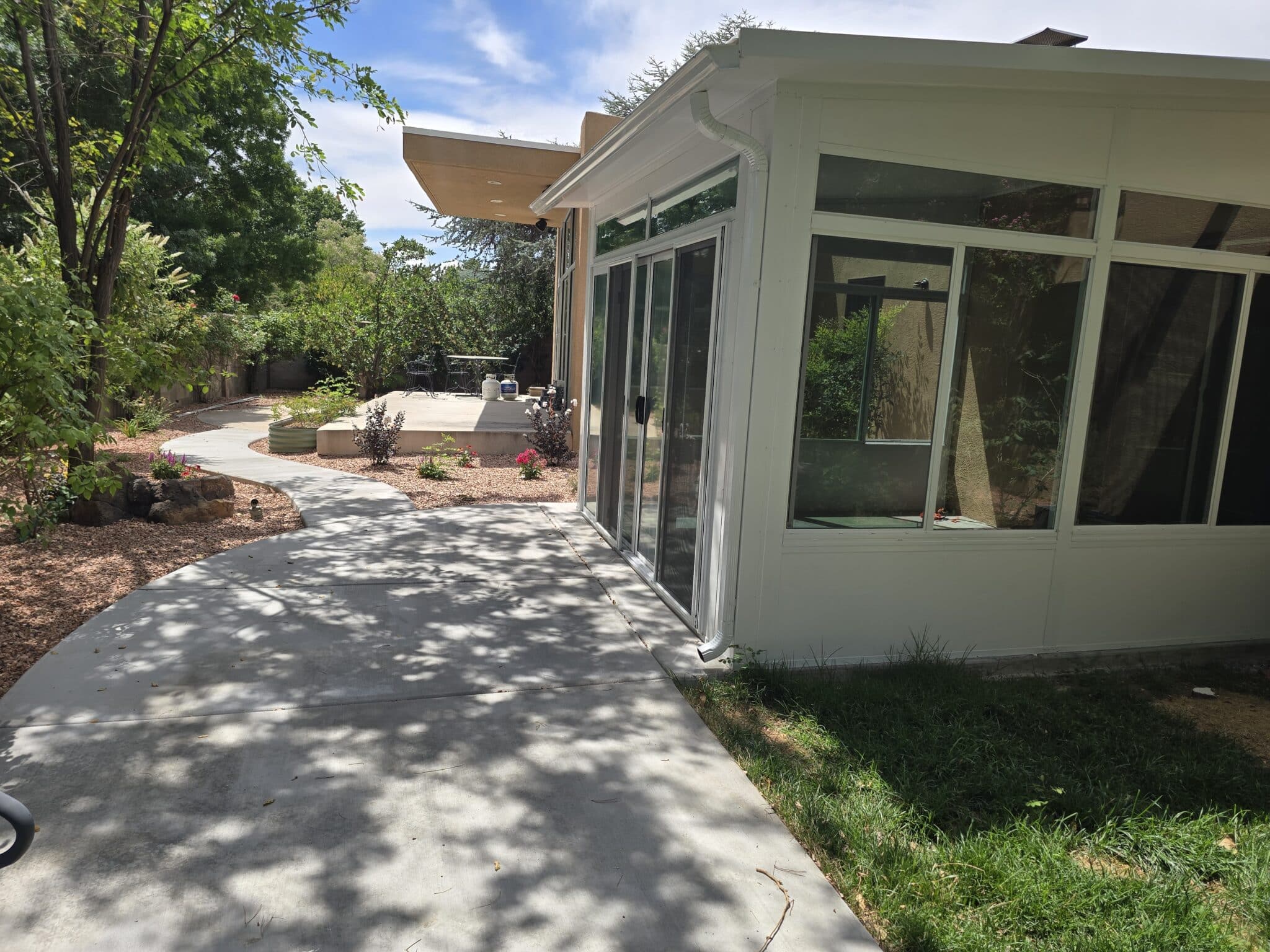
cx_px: 635
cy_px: 476
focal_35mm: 23
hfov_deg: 73.9
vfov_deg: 58.9
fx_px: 844
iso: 12
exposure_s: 1/666
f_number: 1.7
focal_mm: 6.3
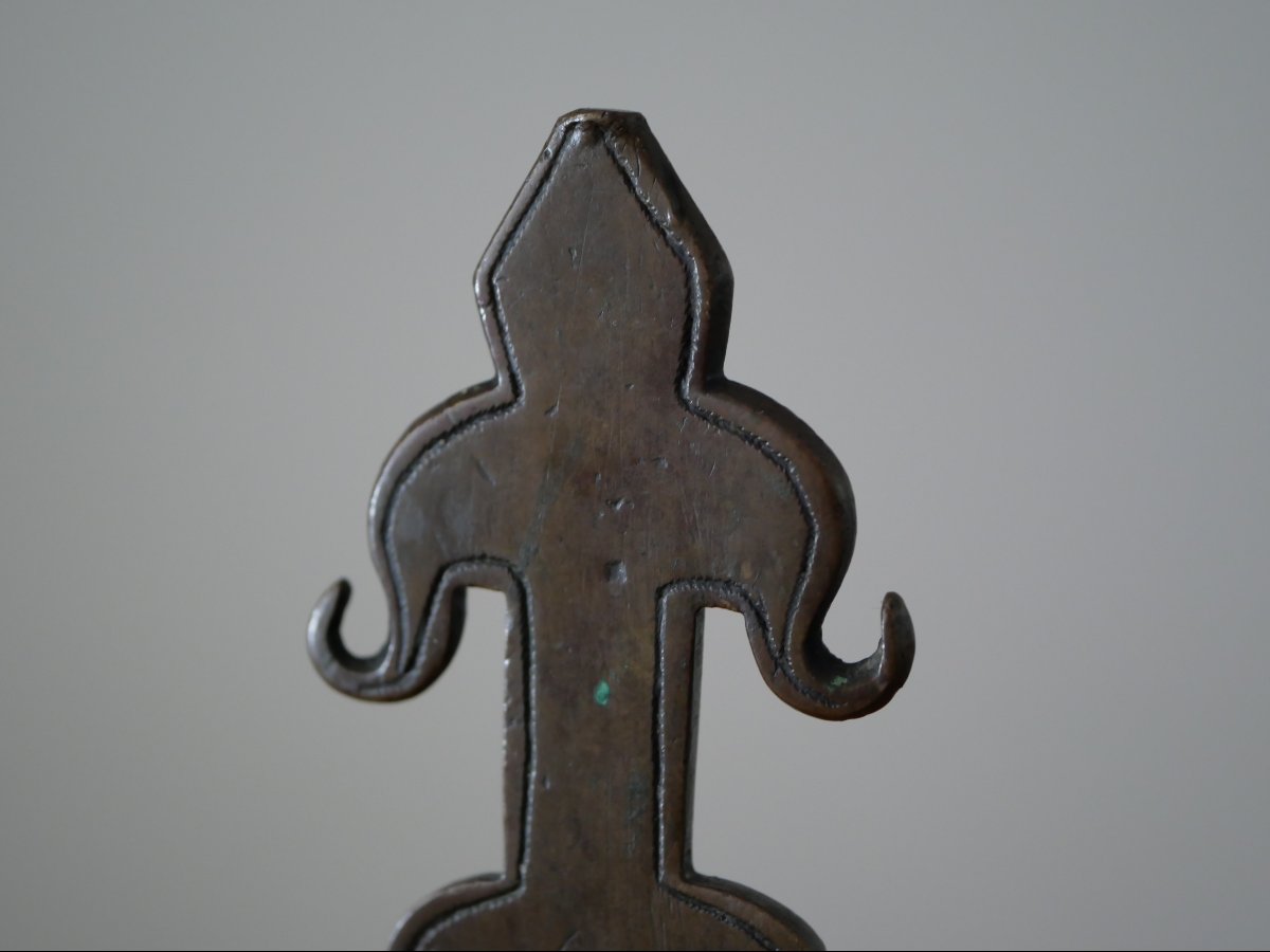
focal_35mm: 60
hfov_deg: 32.2
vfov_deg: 24.4
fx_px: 2201
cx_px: 635
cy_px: 476
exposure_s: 1/60
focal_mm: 30
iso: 1250
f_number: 2.8
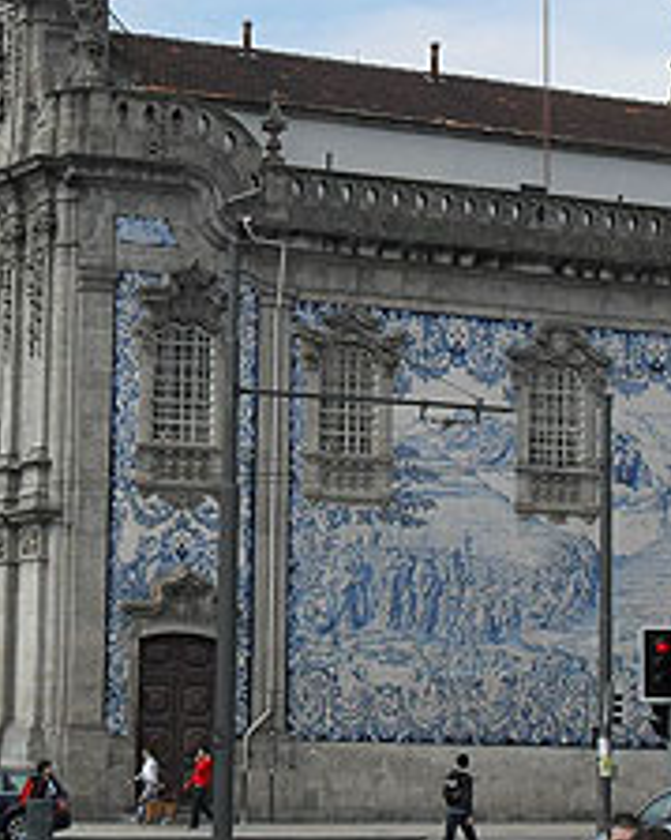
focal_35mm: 112
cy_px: 259
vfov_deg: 17.1
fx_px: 2782
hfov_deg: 13.7
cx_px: 270
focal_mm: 10.1
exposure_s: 1/125
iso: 100
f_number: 10.9
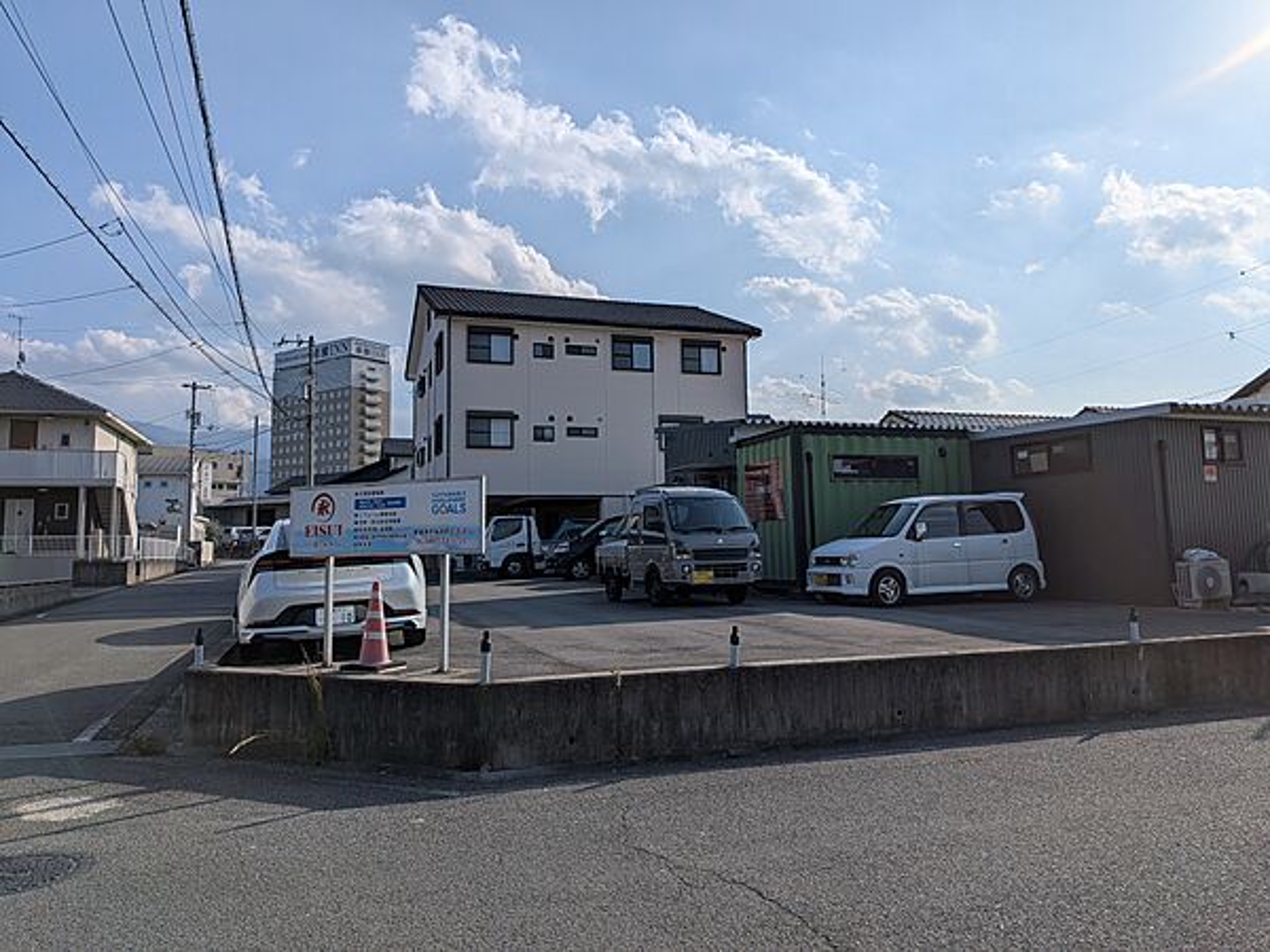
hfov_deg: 71.6
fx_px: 881
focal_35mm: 24
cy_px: 476
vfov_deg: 56.8
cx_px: 635
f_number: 1.7
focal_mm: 4.53
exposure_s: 1/5208
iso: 28
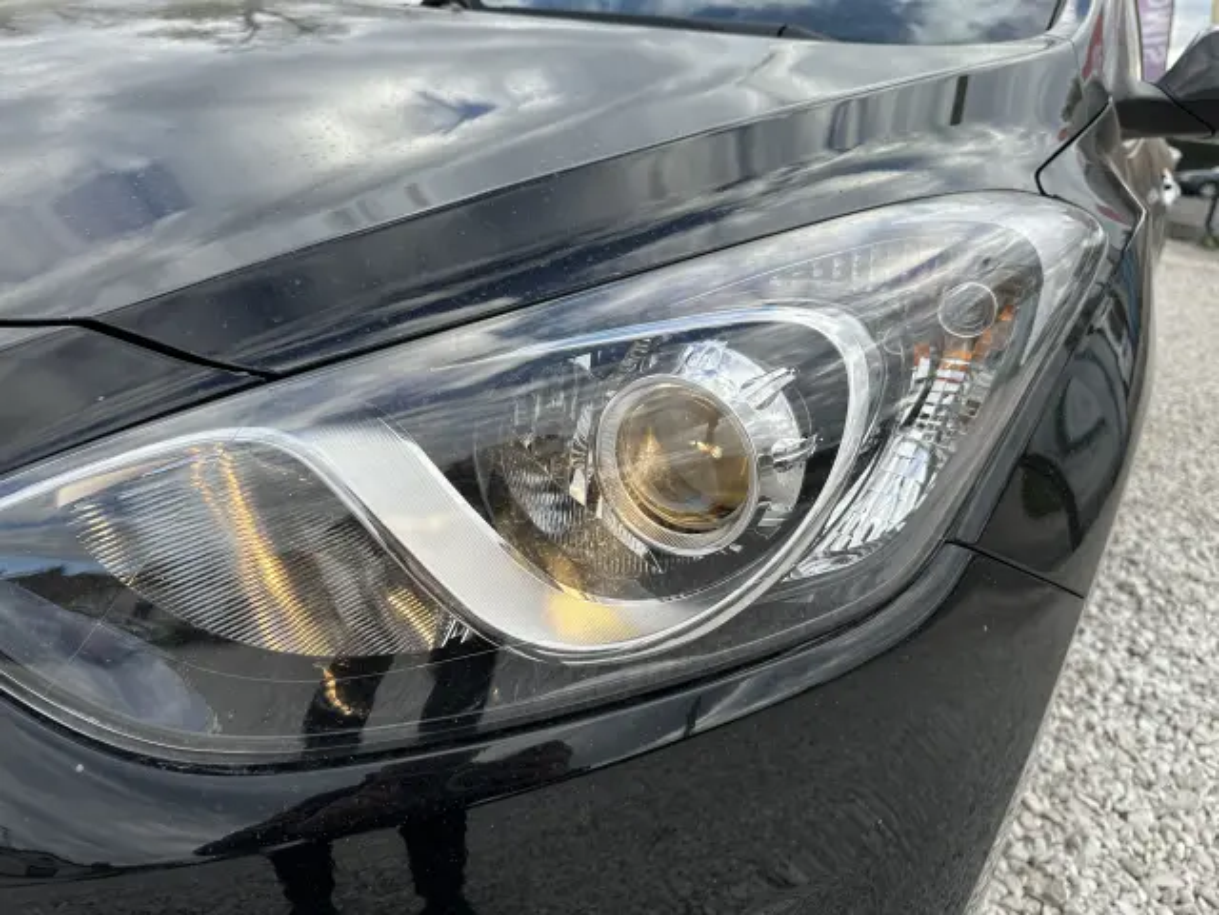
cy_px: 458
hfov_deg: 71.6
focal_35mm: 24
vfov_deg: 56.8
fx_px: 845
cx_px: 610
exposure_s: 1/1040
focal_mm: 6.86
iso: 80
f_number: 1.78
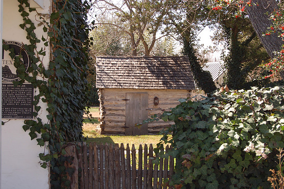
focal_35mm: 63
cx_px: 142
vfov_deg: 21.5
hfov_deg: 31.9
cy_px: 94
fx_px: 497
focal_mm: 42
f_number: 11
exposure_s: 1/160
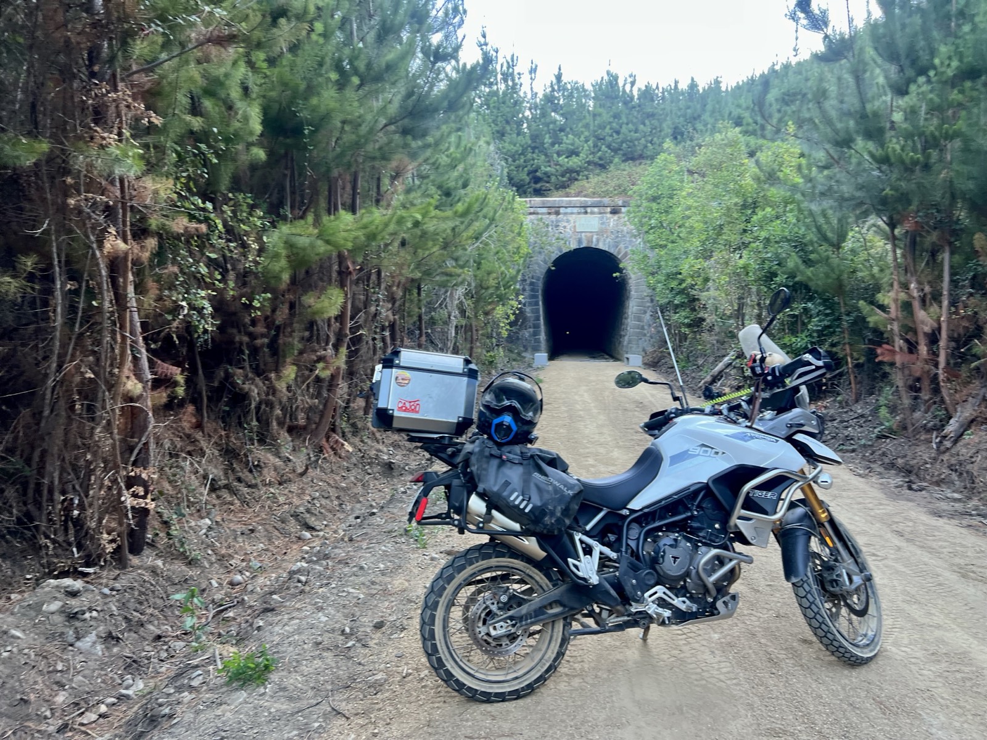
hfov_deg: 67.3
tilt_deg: -4.9
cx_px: 494
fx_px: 741
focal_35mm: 26
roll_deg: +2.7
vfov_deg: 53.1
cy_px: 370
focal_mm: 5.7
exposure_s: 1/119
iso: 125
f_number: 1.5
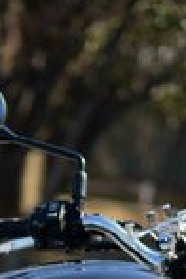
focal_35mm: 380
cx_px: -80
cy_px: 494
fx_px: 2945
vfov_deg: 5.3
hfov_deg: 3.6
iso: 100
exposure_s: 1/500
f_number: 2.8
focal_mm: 70
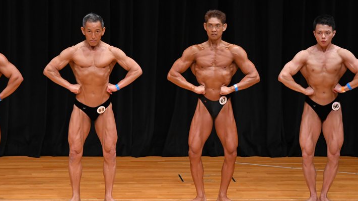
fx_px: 2762
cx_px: 188
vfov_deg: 4.2
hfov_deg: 7.4
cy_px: 99
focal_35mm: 291
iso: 3200
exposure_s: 1/400
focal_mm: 170
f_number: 5.6
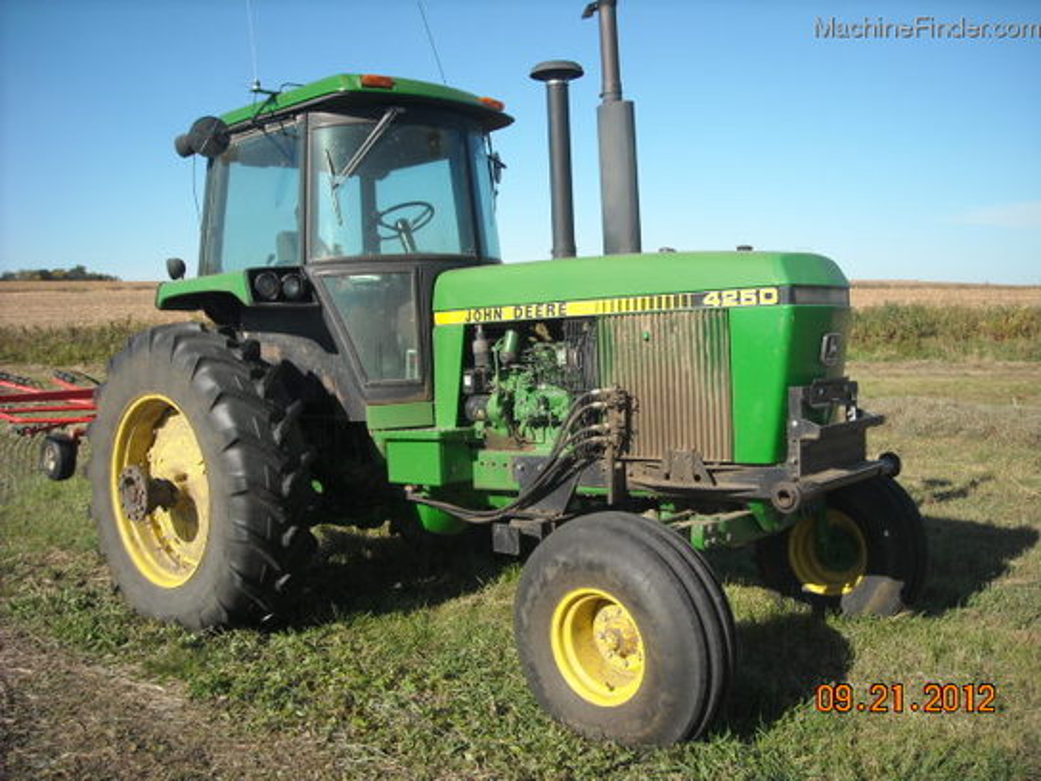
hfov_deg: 52.6
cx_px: 520
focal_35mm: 35
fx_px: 1053
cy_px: 390
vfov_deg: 40.7
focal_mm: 5.7
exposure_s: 1/218
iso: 64
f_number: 5.6
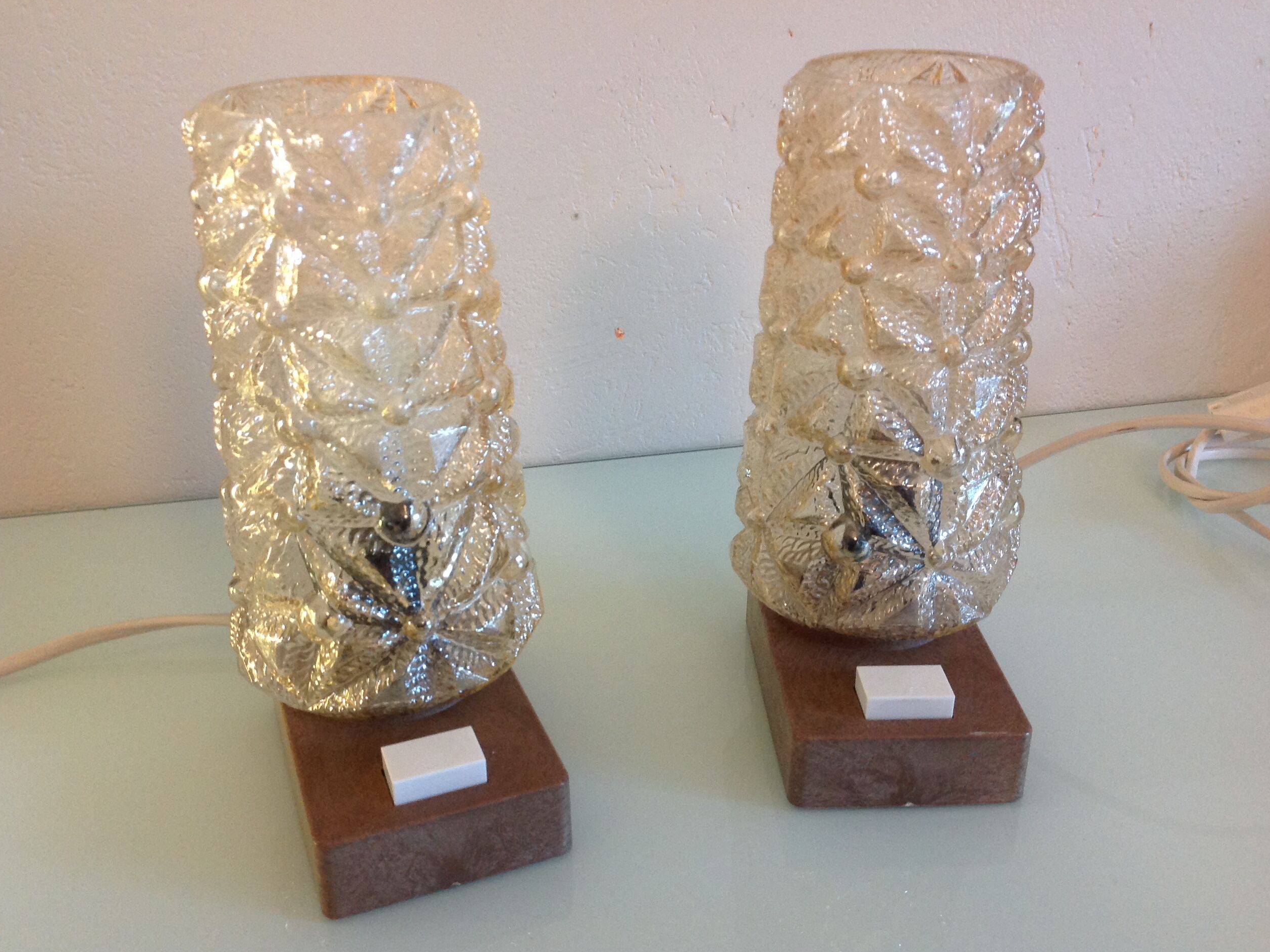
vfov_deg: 39.7
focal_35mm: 36
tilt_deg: -26.2
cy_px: 483
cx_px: 626
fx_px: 1321
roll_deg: +0.6
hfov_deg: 51.4
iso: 160
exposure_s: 1/17
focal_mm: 4.28
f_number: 2.4
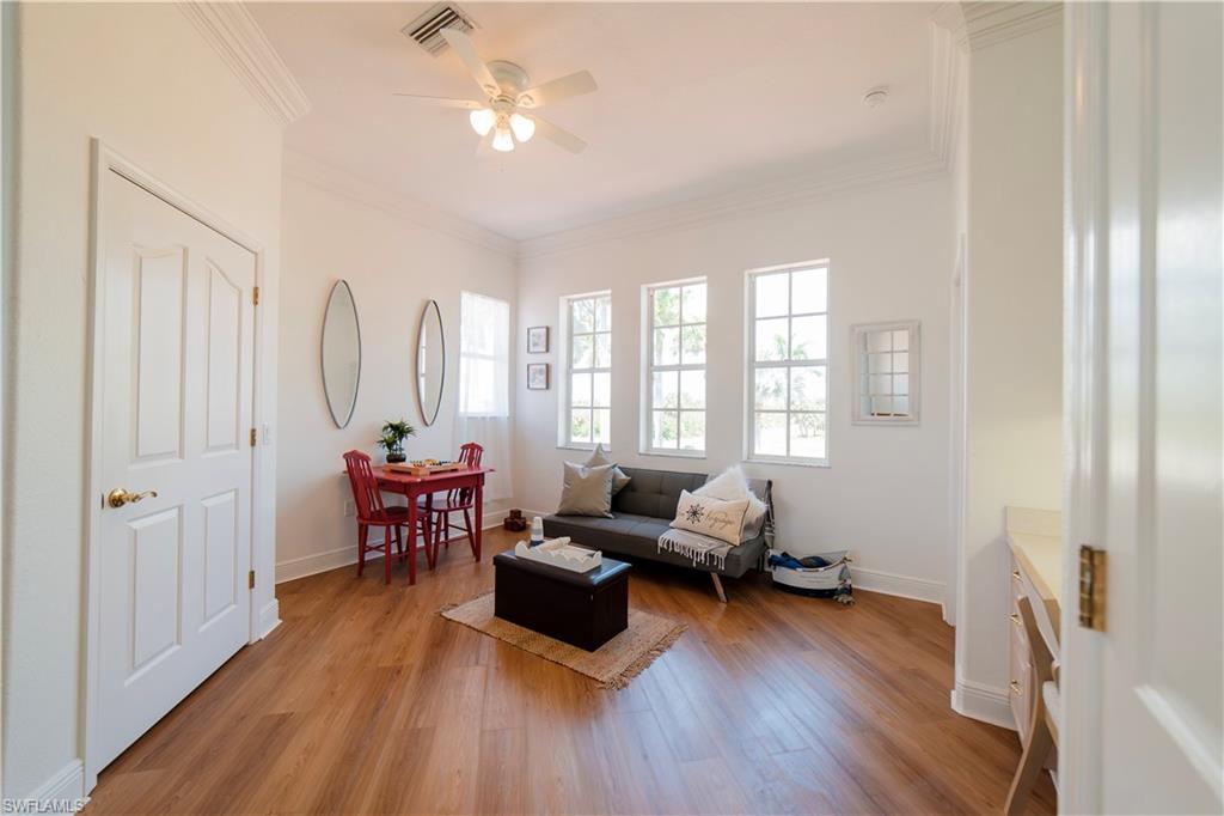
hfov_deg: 104.3
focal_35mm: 14
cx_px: 612
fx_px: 476
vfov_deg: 81.2
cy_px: 408
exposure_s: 1/400
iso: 1250
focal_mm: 14
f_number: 4.5
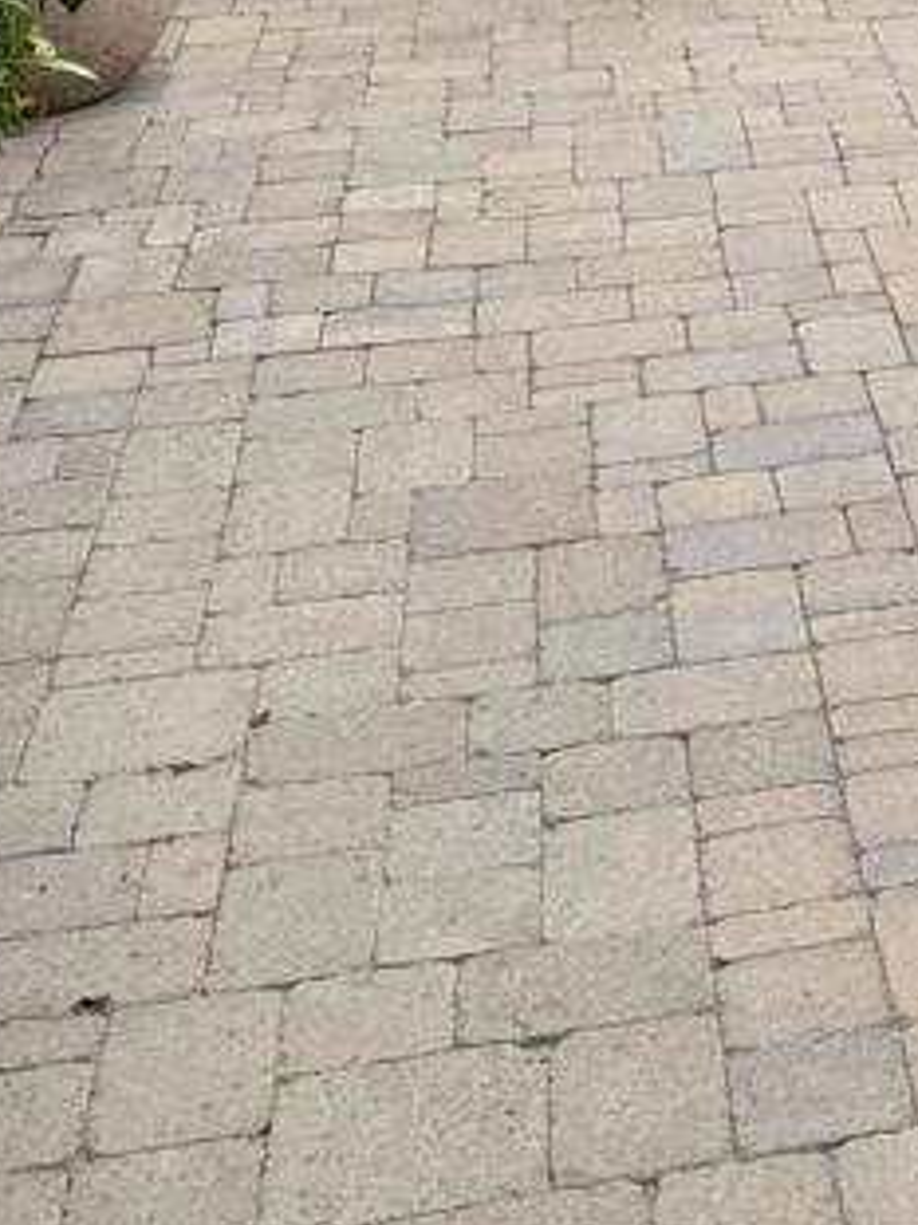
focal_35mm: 79
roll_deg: +0.0
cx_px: 1387
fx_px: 2795
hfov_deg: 16.9
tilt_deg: -2.6
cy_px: -583
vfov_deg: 21.1
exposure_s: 1/2169
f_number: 1.78
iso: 100
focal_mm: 6.76
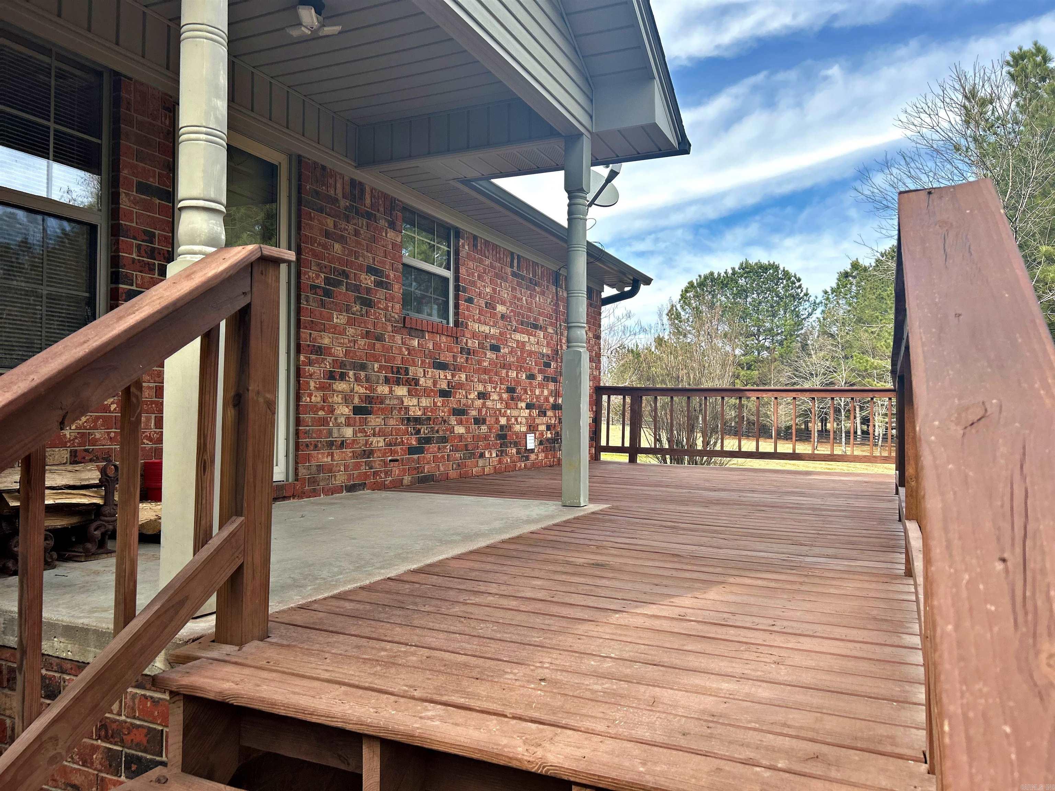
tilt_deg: +1.2
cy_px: 396
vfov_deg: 53.1
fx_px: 792
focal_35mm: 26
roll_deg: -0.2
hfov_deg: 67.3
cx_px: 528
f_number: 1.5
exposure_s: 1/1089
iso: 50
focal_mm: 5.7
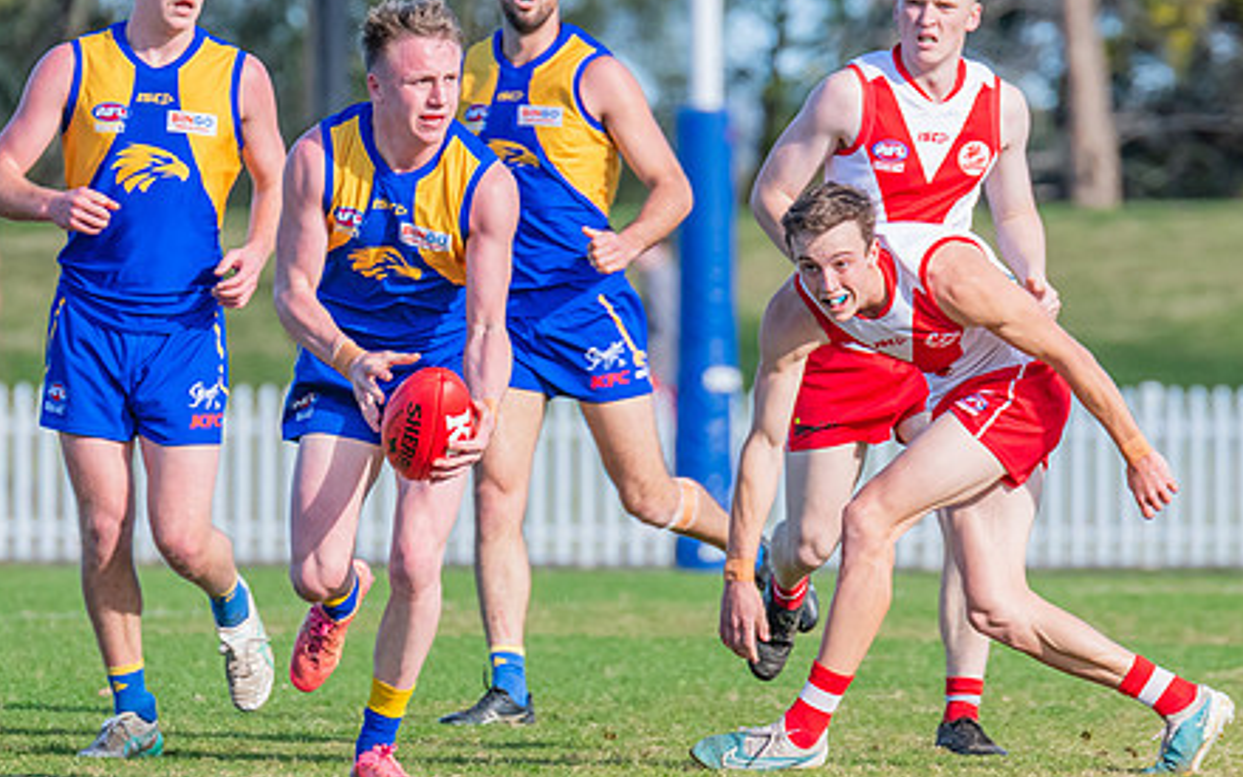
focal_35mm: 899
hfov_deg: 2.3
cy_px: 289
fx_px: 30454
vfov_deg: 1.5
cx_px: 442
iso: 800
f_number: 8
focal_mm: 420
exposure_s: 1/1250
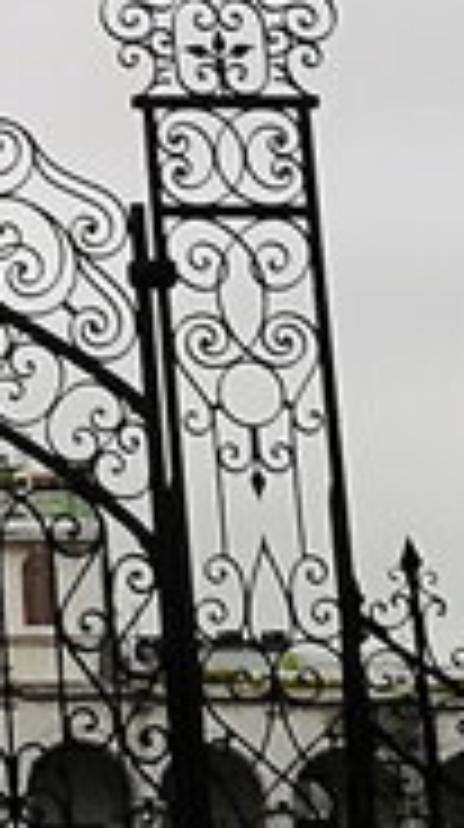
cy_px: -490
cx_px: -453
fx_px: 4215
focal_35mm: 192
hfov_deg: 6.1
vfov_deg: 10.7
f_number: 2.2
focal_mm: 4.5
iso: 64
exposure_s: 1/60
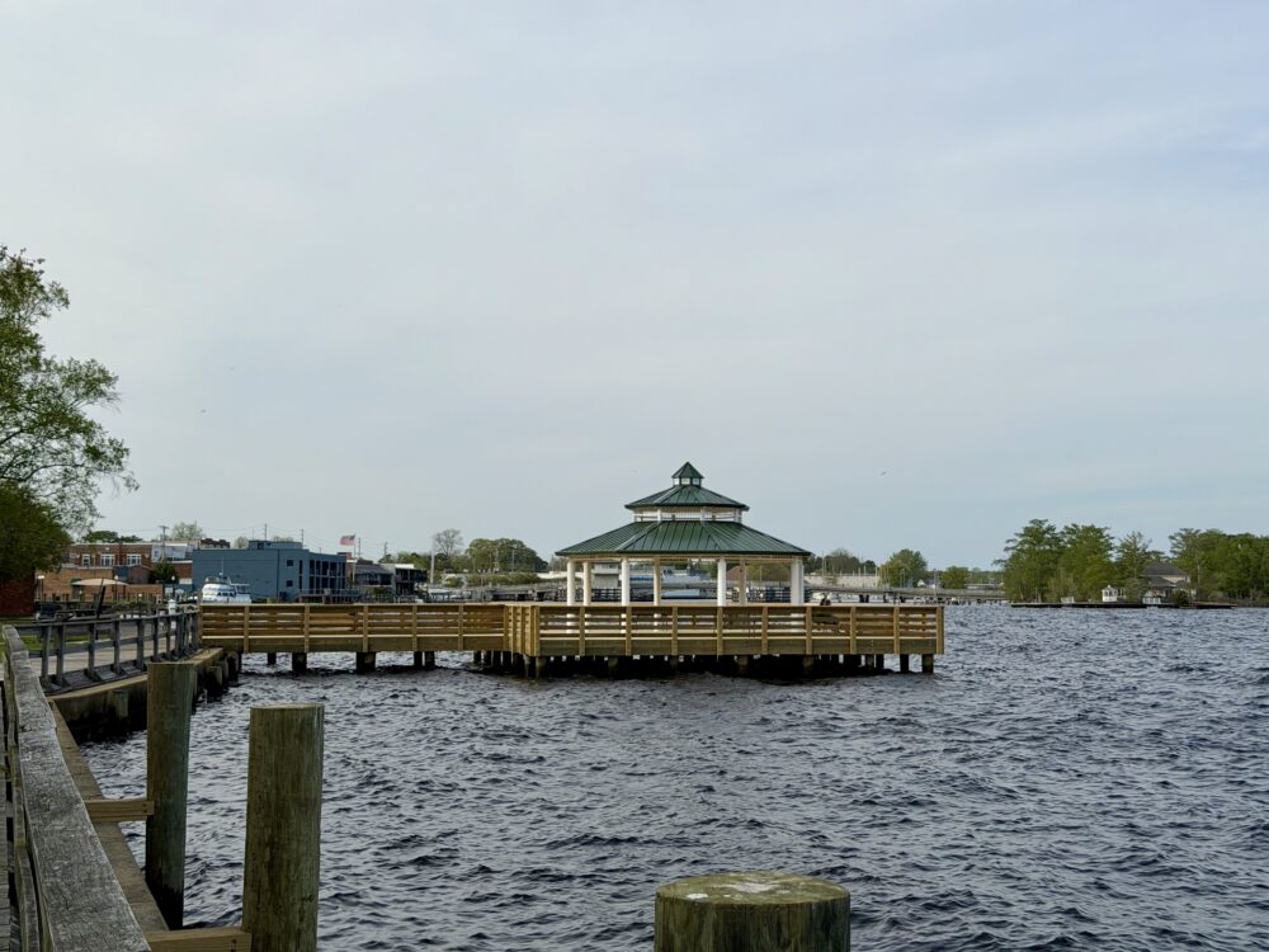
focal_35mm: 48
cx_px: 634
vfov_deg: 30.3
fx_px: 1760
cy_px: 476
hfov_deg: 39.7
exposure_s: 1/6024
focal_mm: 6.76
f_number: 1.78
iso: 64
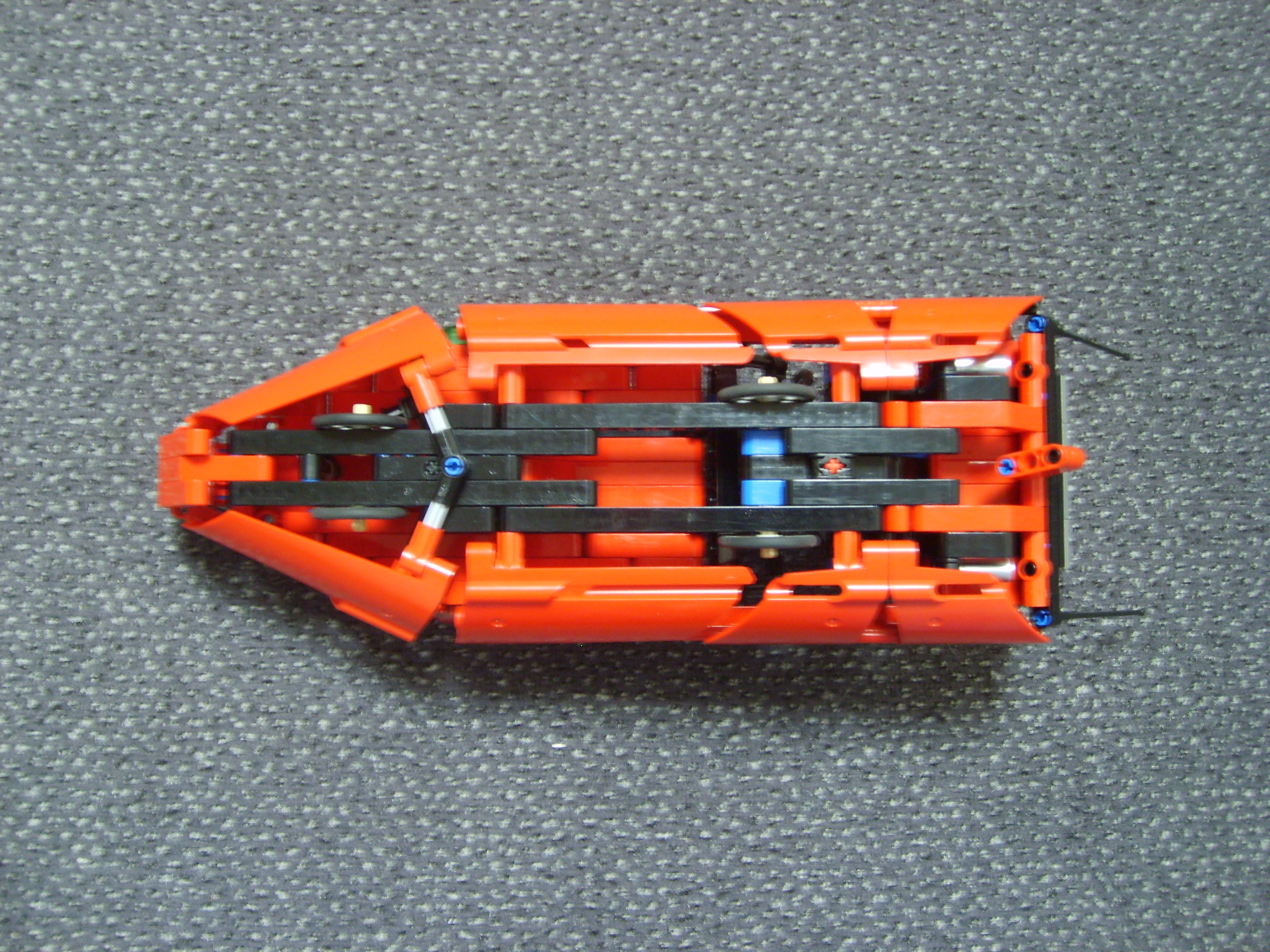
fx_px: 1284
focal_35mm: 35
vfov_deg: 40.7
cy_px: 476
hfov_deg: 52.6
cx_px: 635
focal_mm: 5.8
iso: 139
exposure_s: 1/6
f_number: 2.8
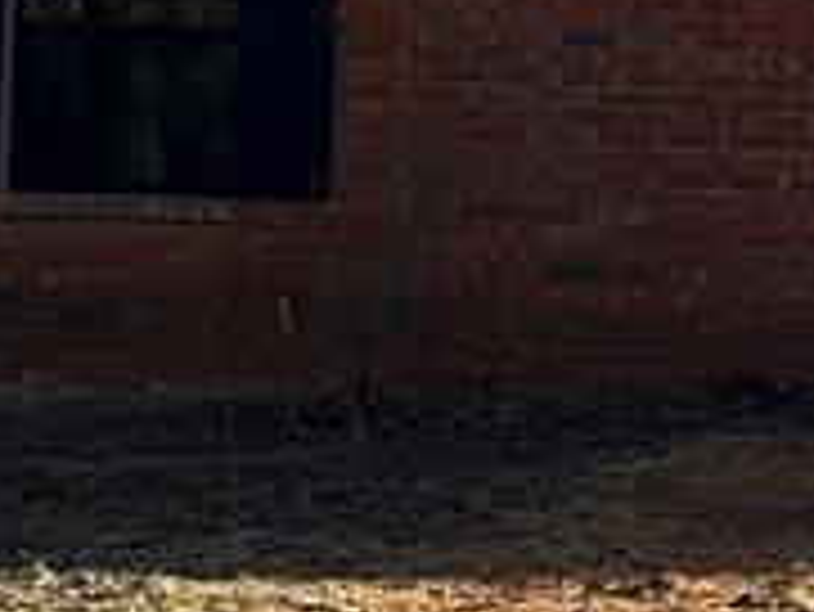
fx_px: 3459
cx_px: 1749
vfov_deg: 10.1
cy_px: 117
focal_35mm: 147
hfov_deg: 11.7
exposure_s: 1/1698
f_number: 1.5
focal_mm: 5.7
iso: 50
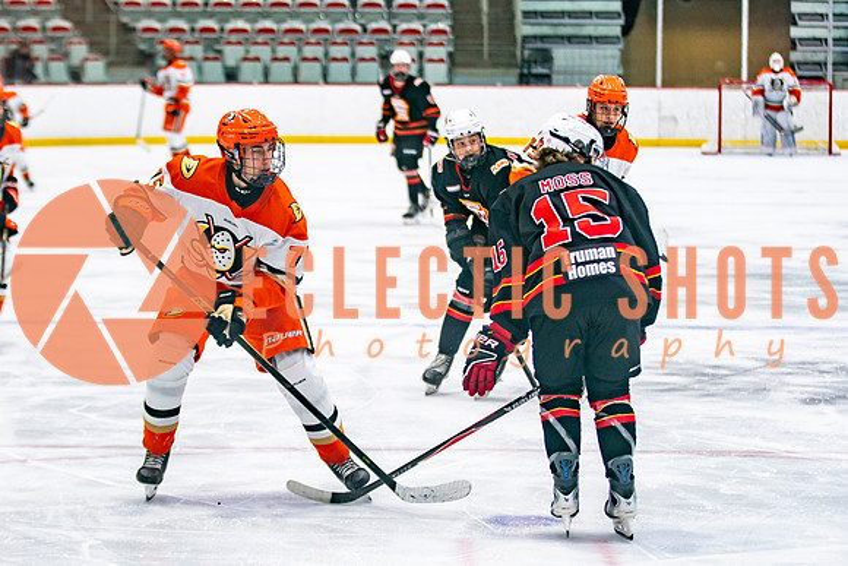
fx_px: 3221
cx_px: 277
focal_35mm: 137
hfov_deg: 15.0
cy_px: 333
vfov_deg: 10.0
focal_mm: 85
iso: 800
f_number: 2.8
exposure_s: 1/640
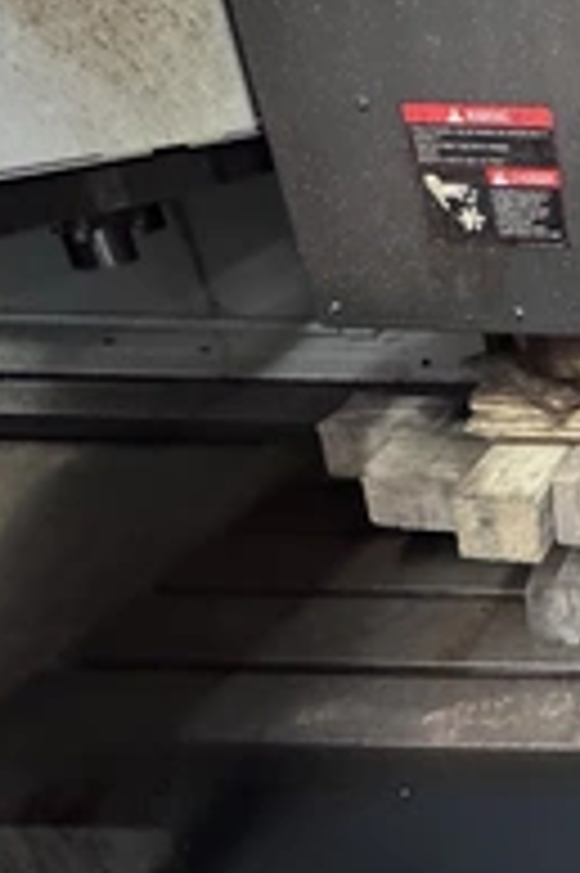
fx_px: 726
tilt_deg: -21.9
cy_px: 320
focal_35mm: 30
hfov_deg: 28.3
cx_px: 872
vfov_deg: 61.0
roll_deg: -1.9
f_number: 2.2
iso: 1000
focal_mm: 2.22
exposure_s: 1/40
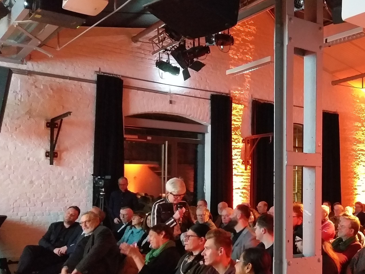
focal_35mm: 44
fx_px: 464
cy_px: 193
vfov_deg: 32.5
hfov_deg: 41.0
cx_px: 297
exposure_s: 1/17
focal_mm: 3.93
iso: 800
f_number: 1.7
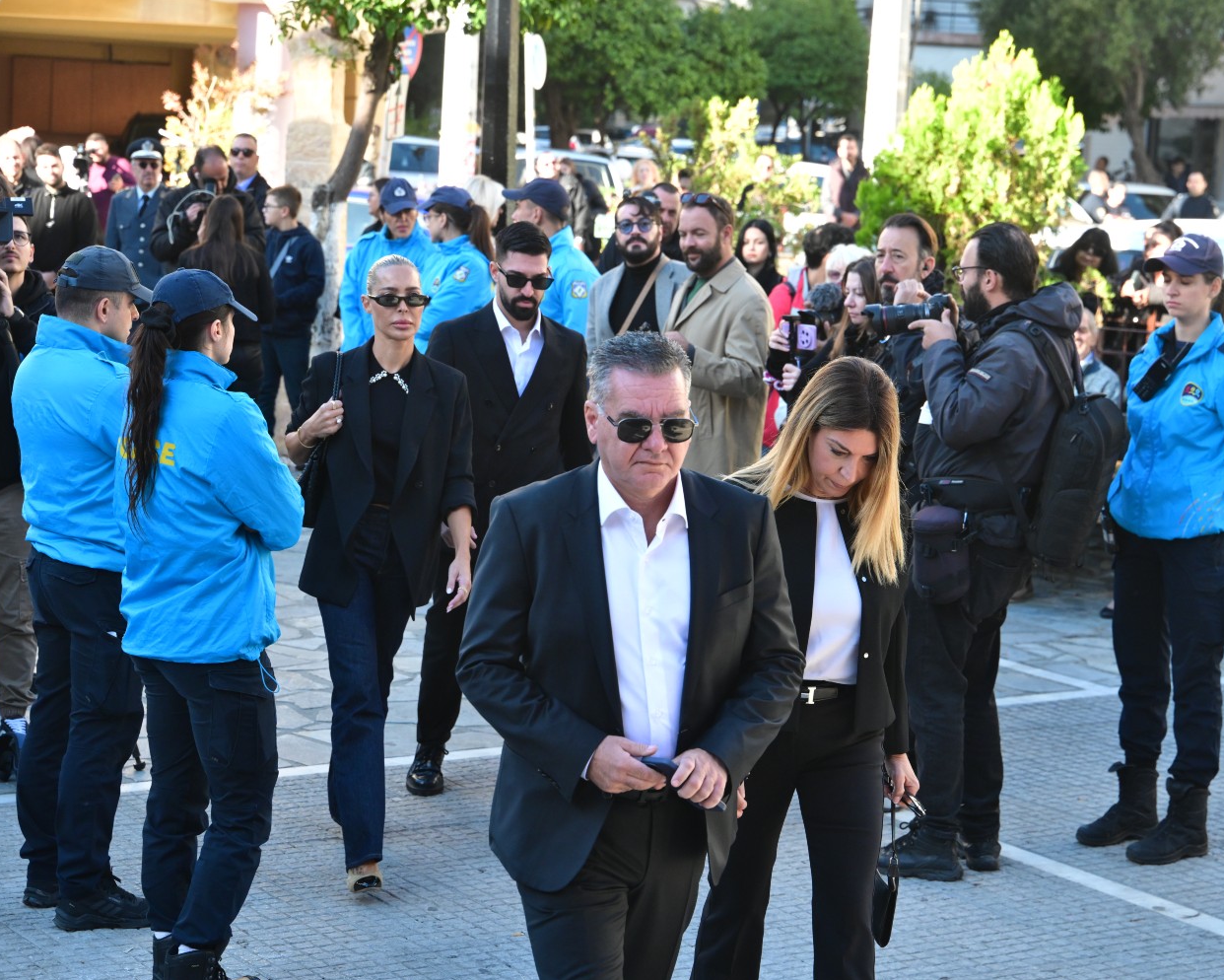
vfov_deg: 18.1
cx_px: 650
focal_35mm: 85
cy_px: 491
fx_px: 3080
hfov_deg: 22.5
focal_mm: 75
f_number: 5.6
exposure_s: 1/640
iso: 1600
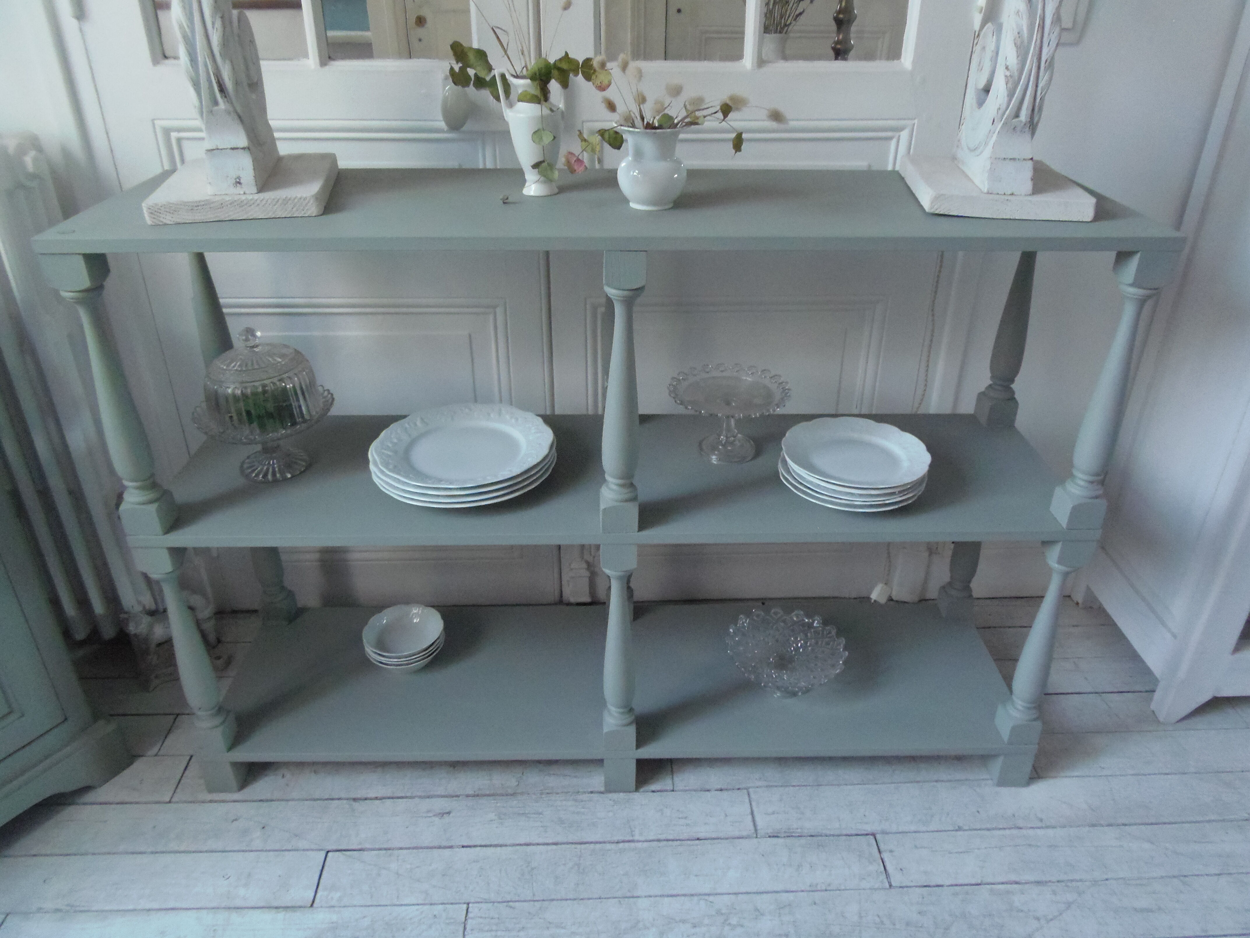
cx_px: 625
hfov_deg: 71.6
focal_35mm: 24
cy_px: 469
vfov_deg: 56.8
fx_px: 867
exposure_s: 1/30
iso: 400
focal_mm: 4.3
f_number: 2.9
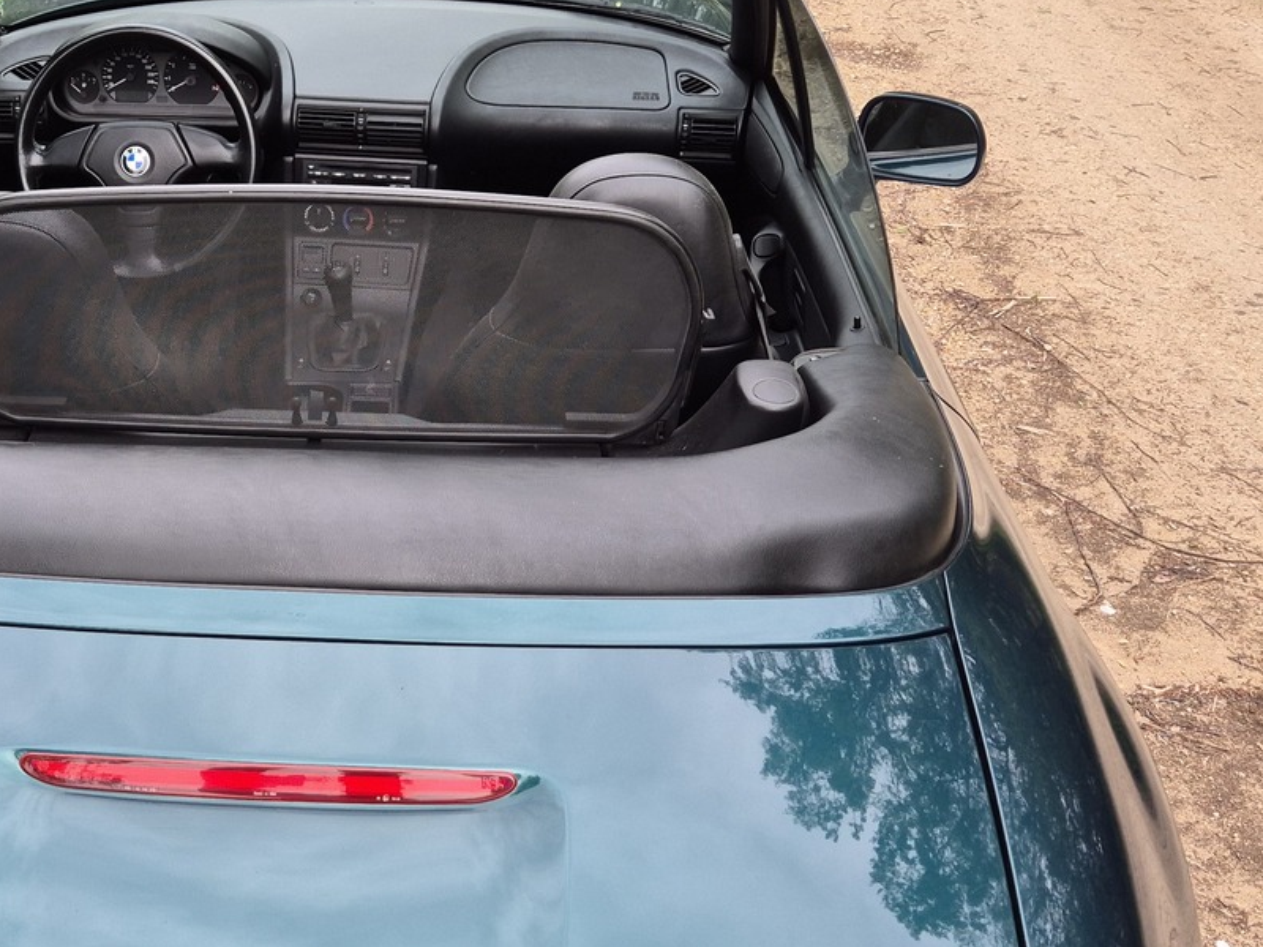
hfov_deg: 40.1
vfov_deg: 31.4
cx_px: 319
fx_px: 1678
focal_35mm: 46
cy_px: 600
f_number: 1.8
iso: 25
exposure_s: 1/281
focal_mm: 5.4
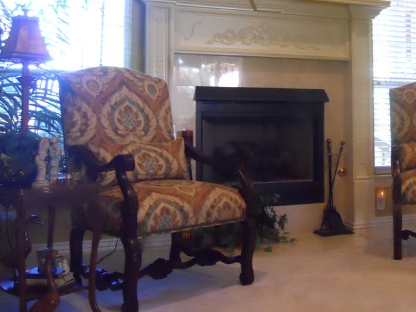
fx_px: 553
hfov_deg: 39.7
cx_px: 330
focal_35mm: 46
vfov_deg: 31.1
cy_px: 88
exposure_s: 1/60
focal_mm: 5
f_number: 2.7
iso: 800
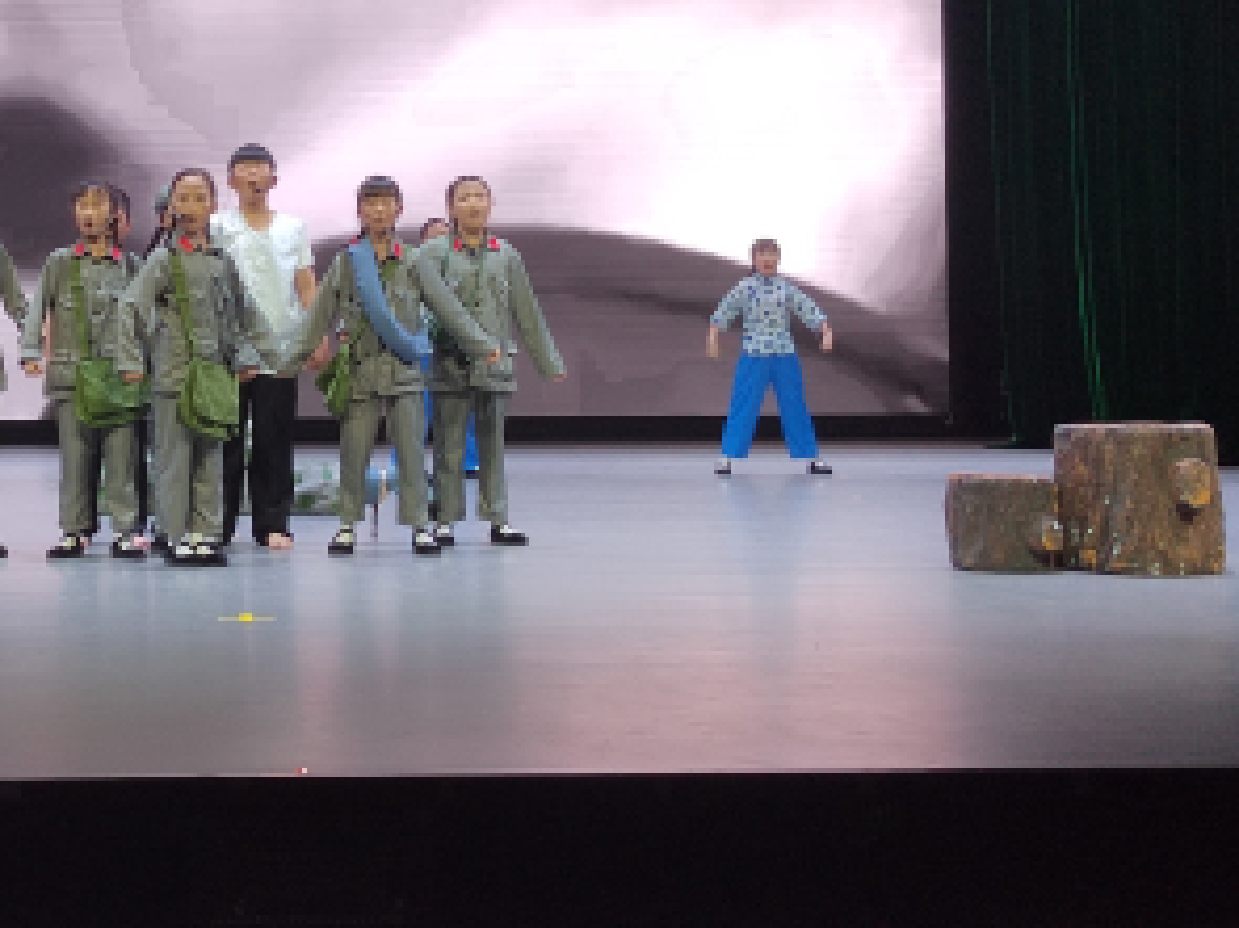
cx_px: 168
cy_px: 244
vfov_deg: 23.1
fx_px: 2254
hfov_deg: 29.7
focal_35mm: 63
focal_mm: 5.52
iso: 1103
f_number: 1.9
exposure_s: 1/100
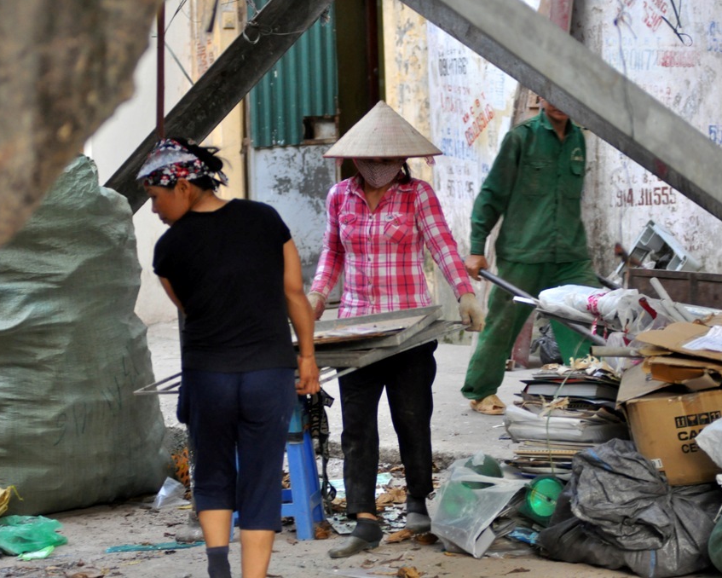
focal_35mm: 136
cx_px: 386
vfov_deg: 11.4
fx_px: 2907
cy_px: 289
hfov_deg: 14.2
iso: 800
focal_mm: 80
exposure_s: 1/125
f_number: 2.8
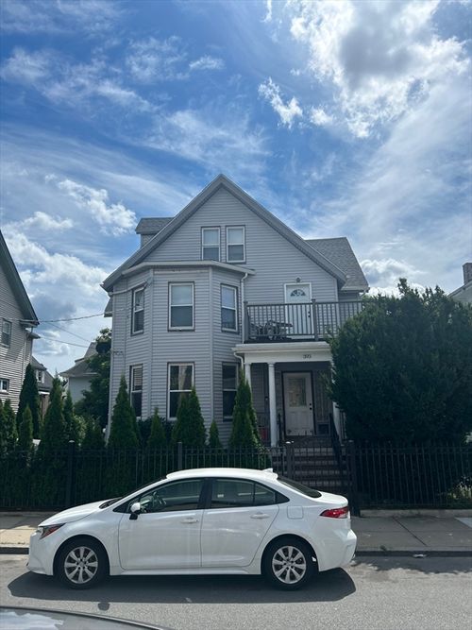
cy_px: 315
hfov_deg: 53.0
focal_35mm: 26
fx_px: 473
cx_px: 236
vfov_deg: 67.3
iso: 50
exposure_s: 1/10309
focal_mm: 5.7
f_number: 1.5
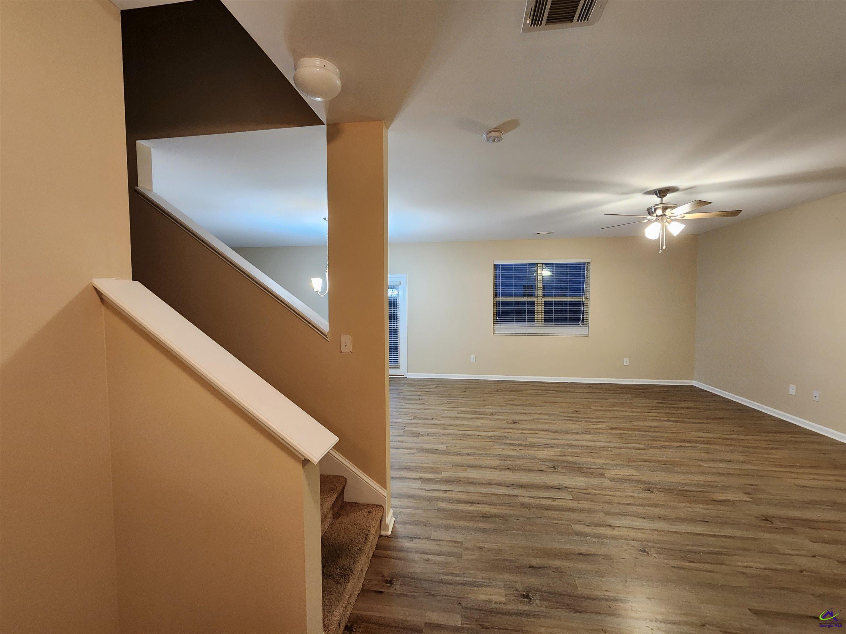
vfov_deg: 89.9
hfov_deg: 106.2
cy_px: 317
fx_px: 318
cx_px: 423
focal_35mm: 13
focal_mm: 2.2
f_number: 2.2
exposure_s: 1/30
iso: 320
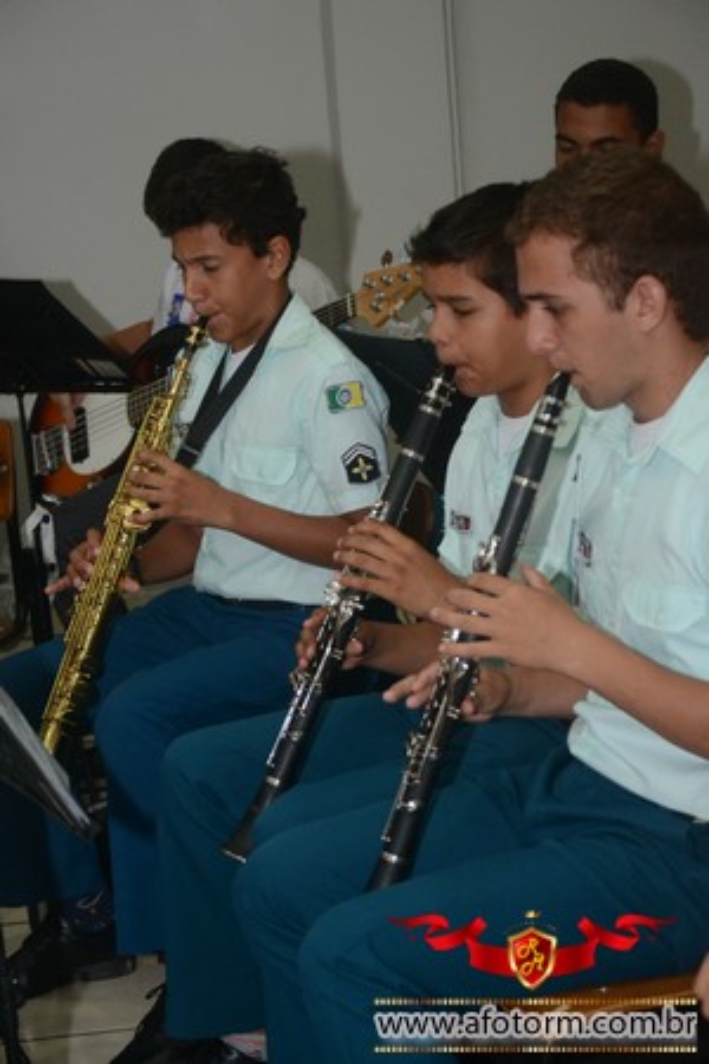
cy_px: 532
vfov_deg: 21.9
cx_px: 354
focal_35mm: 93
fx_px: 2747
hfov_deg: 14.7
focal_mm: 62
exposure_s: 1/80
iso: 1600
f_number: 5
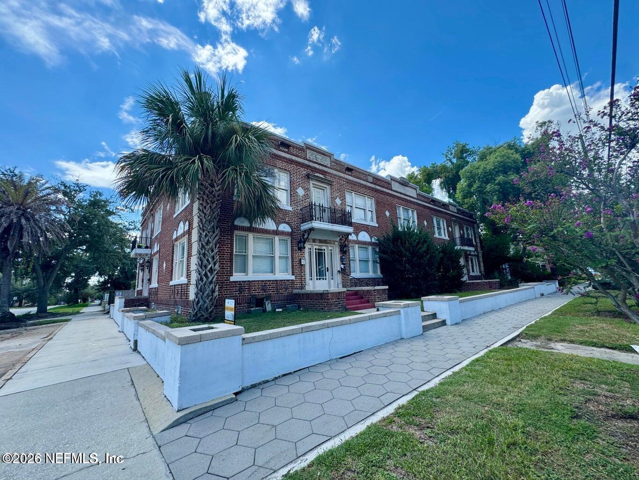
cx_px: 320
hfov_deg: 102.1
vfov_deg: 85.7
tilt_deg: +10.0
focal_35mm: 14
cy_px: 240
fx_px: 258
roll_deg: +2.7
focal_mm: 2.22
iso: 40
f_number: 2.2
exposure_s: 1/482
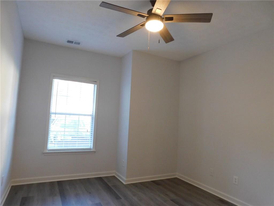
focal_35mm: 23
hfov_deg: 73.9
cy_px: 103
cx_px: 137
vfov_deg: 58.9
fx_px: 182
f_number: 3
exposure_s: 1/30
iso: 320
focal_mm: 4
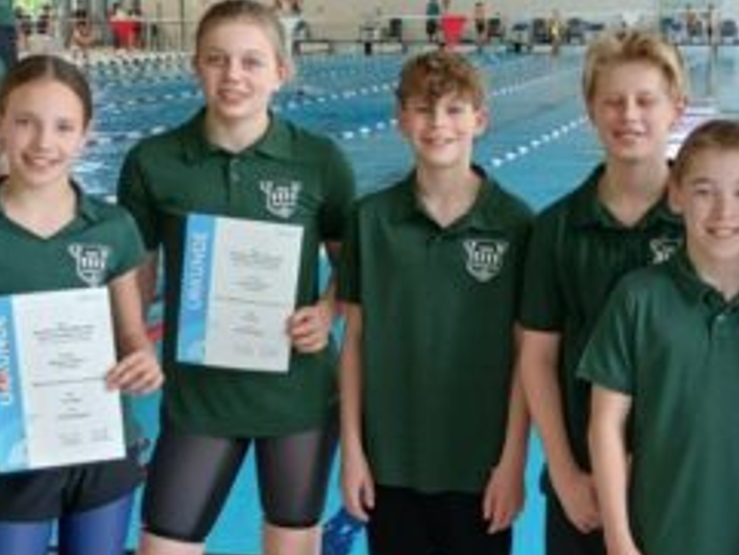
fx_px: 1602
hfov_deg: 25.8
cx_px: 488
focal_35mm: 75
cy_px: 307
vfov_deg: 19.6
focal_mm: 3.98
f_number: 1.8
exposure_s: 1/50
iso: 160
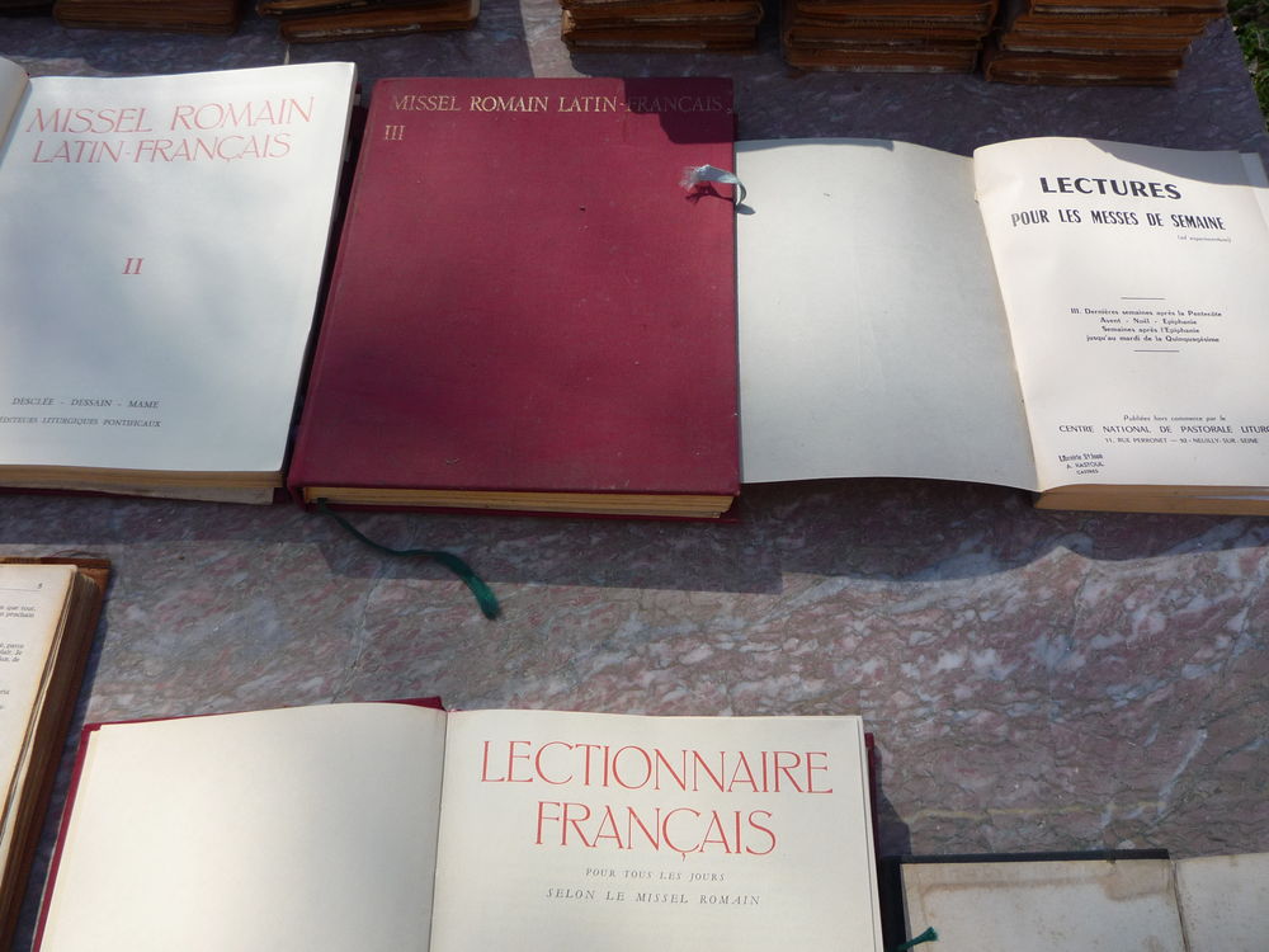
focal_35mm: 30
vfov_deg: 46.8
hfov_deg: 60.0
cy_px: 476
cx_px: 634
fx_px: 1100
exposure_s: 1/400
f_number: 4
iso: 100
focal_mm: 5.2
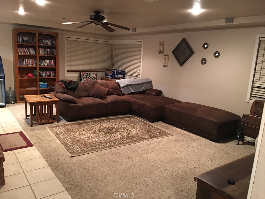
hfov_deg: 61.7
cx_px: 132
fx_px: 222
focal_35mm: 29
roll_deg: -3.4
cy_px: 100
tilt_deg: -10.1
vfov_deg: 48.2
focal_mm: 4.15
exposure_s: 1/4
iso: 125
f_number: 2.2
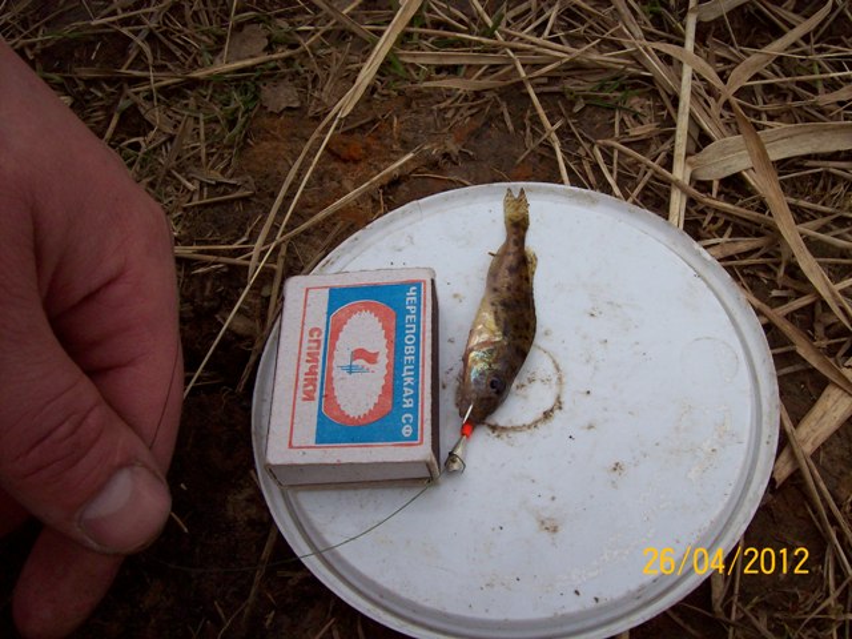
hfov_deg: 51.4
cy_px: 320
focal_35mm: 36
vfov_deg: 39.7
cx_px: 426
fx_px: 886
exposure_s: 1/703
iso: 80
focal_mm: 6
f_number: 4.8
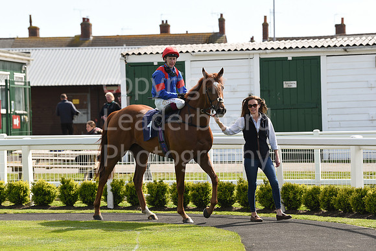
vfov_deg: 8.6
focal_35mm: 160
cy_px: 126
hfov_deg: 12.8
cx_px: 188
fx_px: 1671
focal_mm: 160
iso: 400
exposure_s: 1/1250
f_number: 5.6
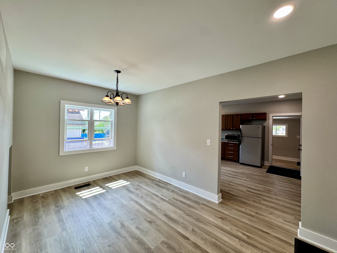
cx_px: 168
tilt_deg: +0.6
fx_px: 136
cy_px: 126
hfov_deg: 102.1
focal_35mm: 14
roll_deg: -0.9
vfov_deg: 85.7
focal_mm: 2.22
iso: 80
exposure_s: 1/120
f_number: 2.2
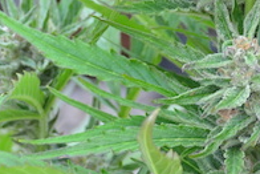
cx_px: 285
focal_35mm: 262
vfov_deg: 5.1
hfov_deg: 7.8
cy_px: -197
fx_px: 1894
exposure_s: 1/60
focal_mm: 38
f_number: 7.1
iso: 400
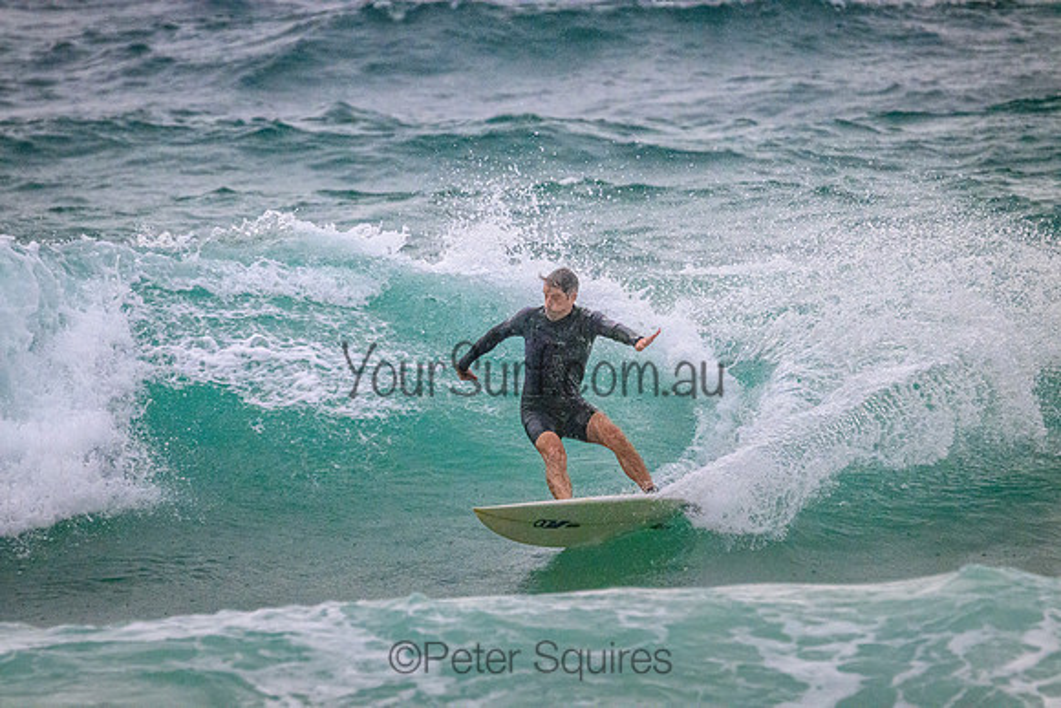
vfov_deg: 2.3
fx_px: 17687
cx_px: 530
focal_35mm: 600
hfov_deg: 3.4
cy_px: 354
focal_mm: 600
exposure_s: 1/2000
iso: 8000
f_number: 11
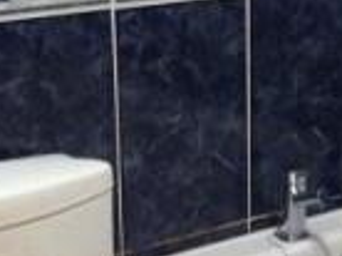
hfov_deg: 12.6
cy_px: 140
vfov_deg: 9.9
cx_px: 508
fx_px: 1470
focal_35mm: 149
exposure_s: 1/15
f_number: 2.8
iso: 320
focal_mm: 3.85
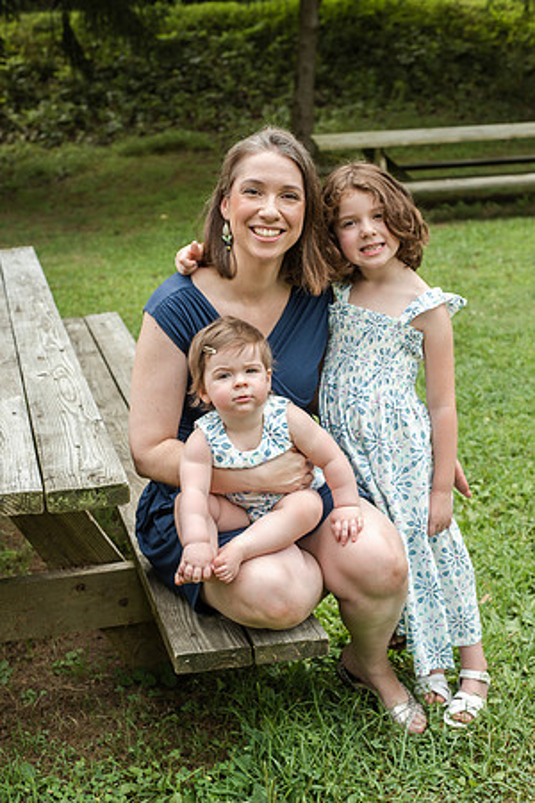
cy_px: 402
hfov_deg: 27.0
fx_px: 1114
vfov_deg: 39.6
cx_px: 268
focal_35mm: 50
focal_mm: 50
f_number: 5
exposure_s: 1/640
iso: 400
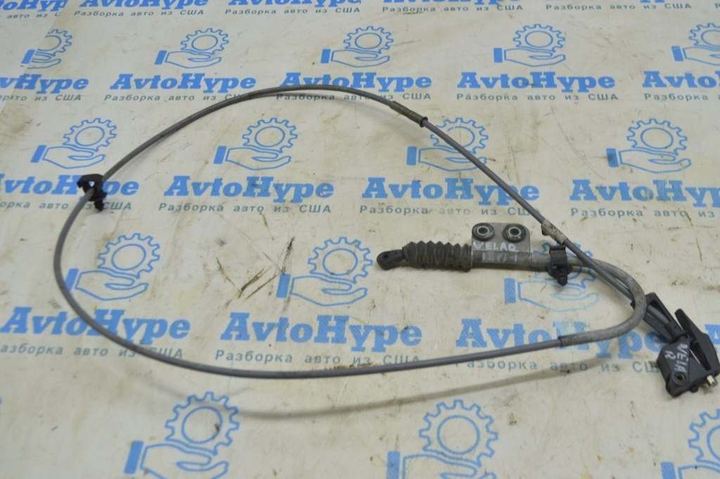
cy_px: 240
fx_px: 749
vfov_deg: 35.4
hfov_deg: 51.3
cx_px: 360
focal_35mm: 38
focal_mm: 25
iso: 400
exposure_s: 1/40
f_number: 5.6
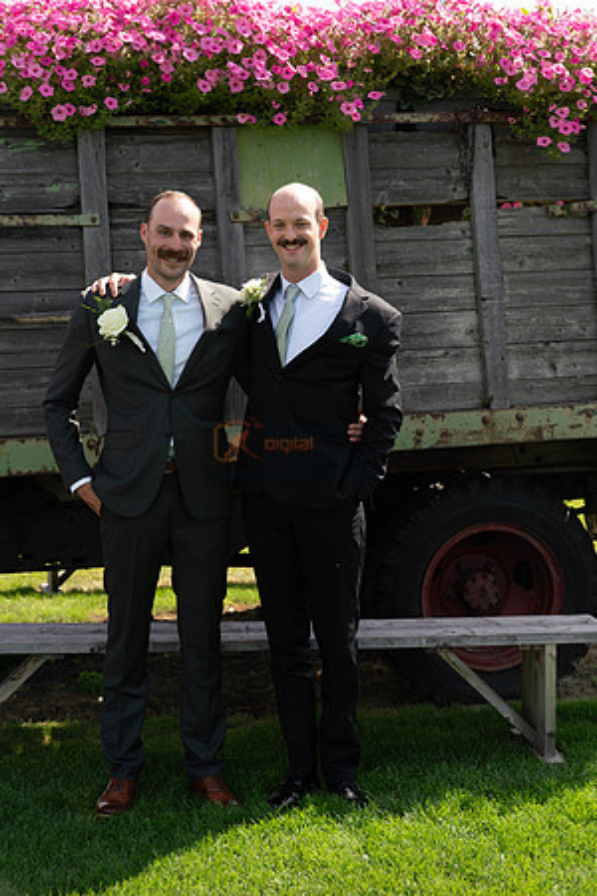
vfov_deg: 32.9
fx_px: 1517
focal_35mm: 61
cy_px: 448
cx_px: 298
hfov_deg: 22.3
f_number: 4.5
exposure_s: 1/1000
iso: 400
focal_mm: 61
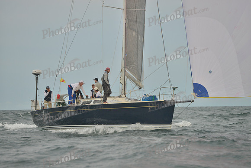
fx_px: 1255
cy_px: 84
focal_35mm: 180
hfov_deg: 11.4
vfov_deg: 7.6
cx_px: 126
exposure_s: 1/640
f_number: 4
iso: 400
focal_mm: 180
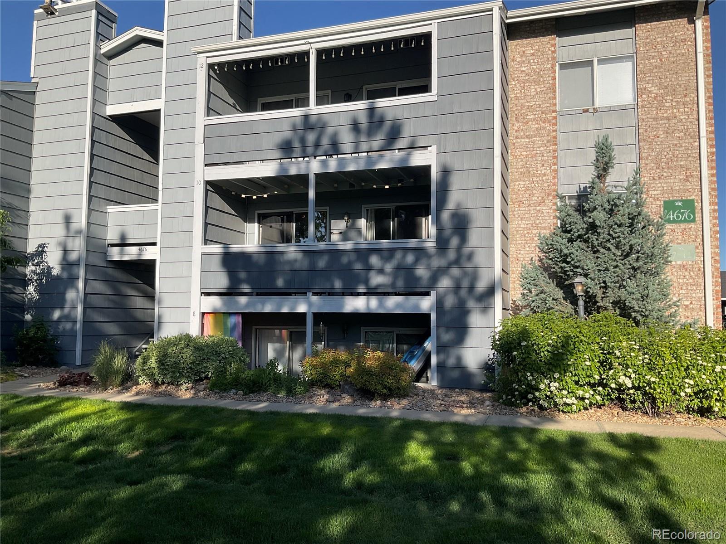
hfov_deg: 61.7
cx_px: 363
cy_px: 272
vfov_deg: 48.2
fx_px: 608
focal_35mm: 29
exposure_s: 1/1848
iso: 16
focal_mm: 3
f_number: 1.8
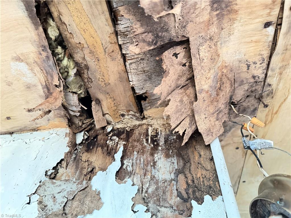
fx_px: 202
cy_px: 109
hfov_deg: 71.6
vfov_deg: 56.8
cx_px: 146
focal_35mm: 24
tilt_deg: +46.1
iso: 1250
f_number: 1.78
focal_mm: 6.76
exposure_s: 1/30
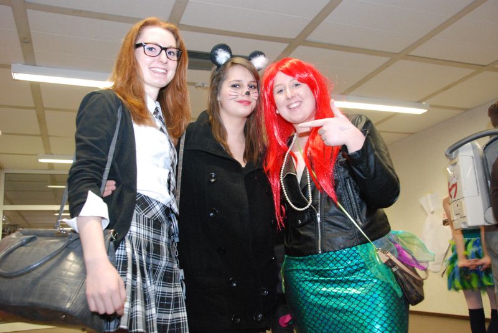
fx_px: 457
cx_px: 249
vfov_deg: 40.0
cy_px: 166
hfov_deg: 57.2
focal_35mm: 33
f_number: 4.5
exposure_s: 1/30
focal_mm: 22
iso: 1600
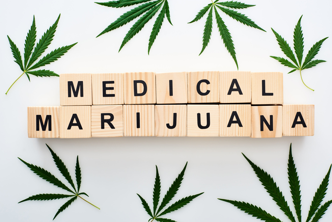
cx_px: 166
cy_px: 111
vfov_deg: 27.0
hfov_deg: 39.6
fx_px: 461
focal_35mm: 50
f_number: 9
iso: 200
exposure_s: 1/160
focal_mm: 50
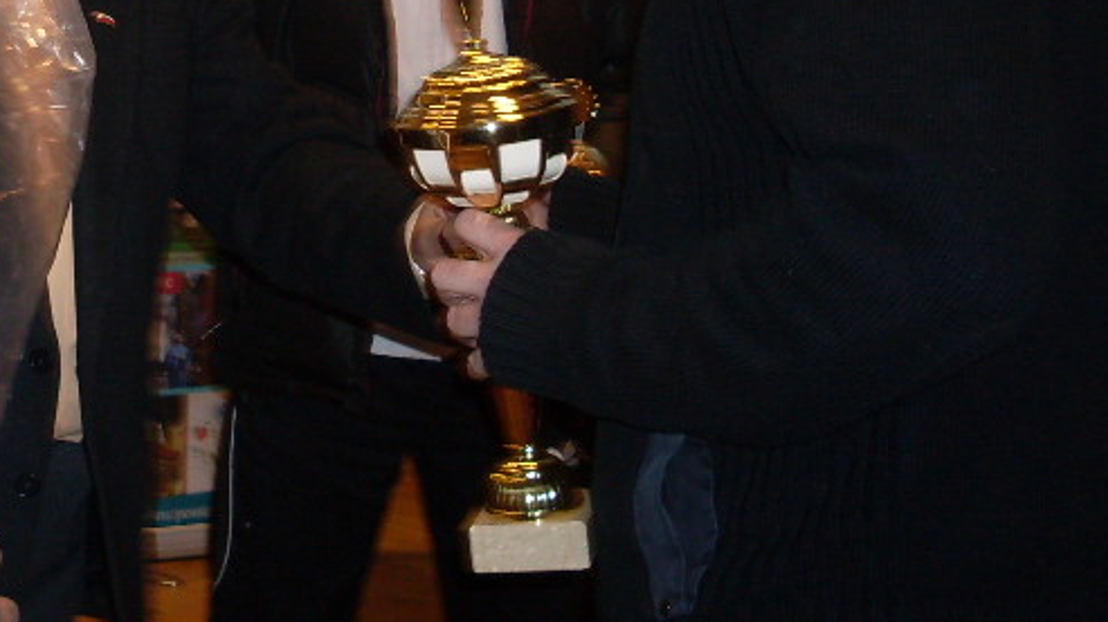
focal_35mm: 86
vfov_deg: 13.8
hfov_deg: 24.3
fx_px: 2526
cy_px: -47
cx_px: 187
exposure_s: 1/45
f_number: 2.8
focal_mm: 6.3
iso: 100
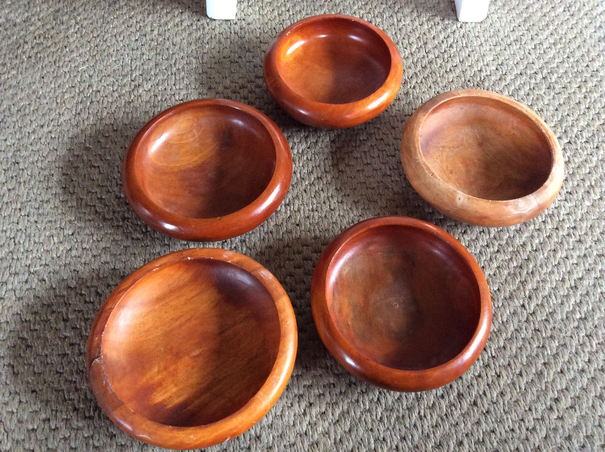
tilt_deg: -62.0
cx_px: 302
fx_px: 558
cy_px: 226
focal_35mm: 32
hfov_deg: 56.9
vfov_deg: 44.1
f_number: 2.4
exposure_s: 1/25
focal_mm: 3.3
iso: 320
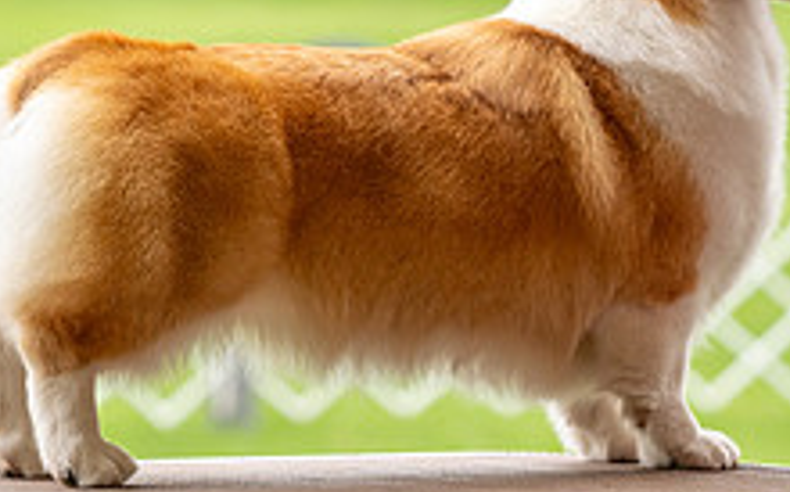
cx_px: 481
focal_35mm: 312
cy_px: -113
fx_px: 6711
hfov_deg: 6.7
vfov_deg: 4.2
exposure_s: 1/800
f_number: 5
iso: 400
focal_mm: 116
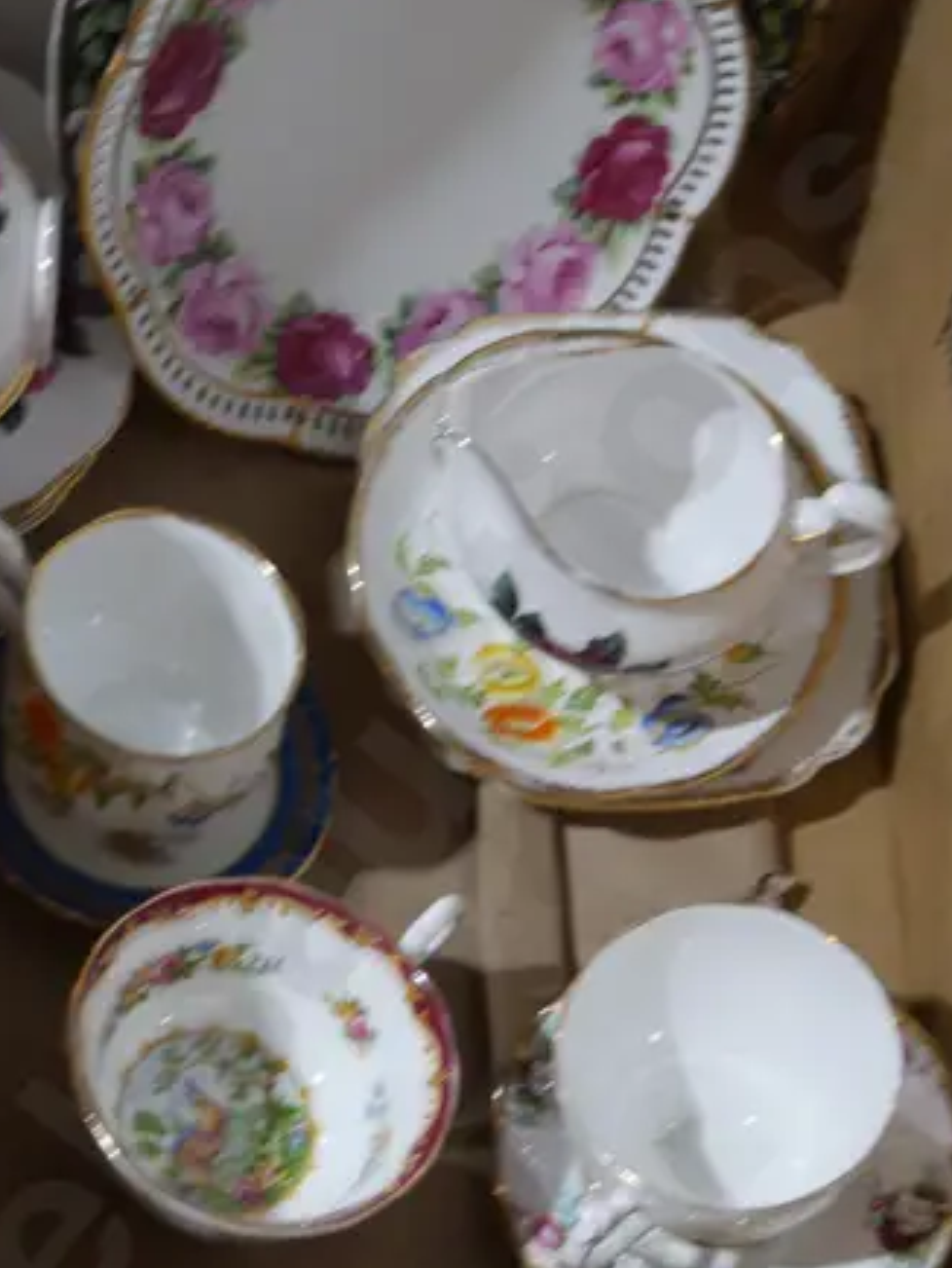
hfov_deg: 22.3
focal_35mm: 66
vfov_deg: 29.3
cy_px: 780
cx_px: 407
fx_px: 2418
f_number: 3.5
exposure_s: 1/60
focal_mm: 14
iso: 800
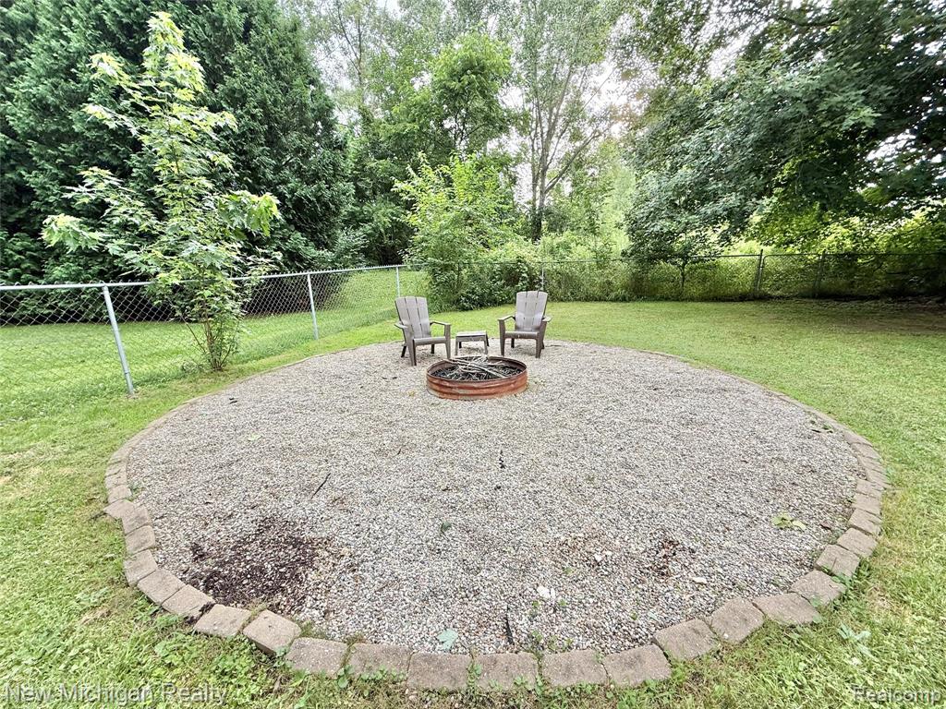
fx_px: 383
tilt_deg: -12.3
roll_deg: +2.0
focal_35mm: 14
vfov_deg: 85.7
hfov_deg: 102.1
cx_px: 473
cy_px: 354
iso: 50
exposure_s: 1/132
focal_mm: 2.22
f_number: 2.2
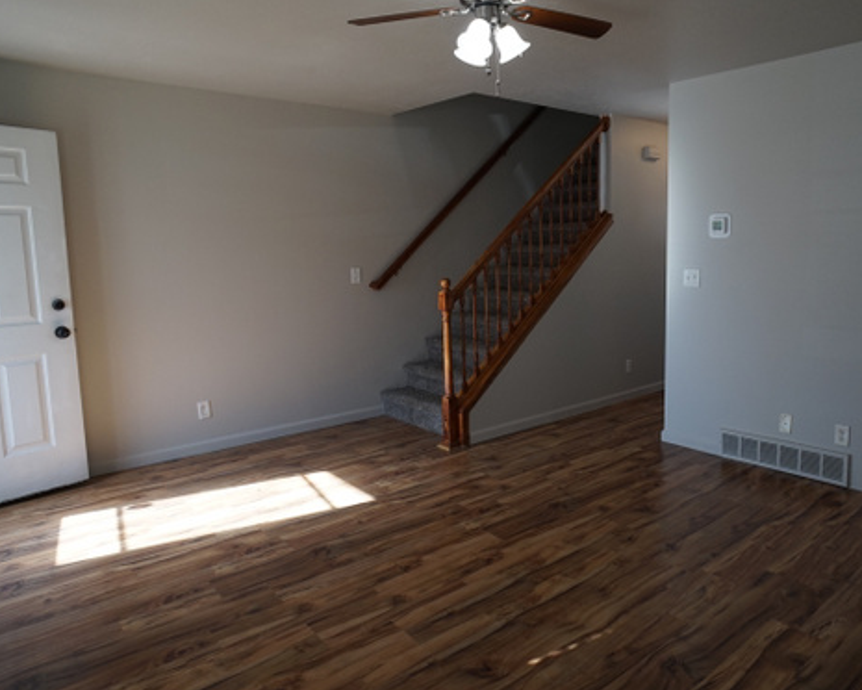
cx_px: 493
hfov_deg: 56.9
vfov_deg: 47.1
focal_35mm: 31
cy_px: 319
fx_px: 791
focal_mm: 16
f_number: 4
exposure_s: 1/160
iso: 320
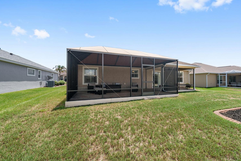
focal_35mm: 15
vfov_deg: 77.3
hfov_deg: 100.3
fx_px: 100
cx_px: 128
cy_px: 81
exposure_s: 1/640
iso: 320
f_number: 8
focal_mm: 14
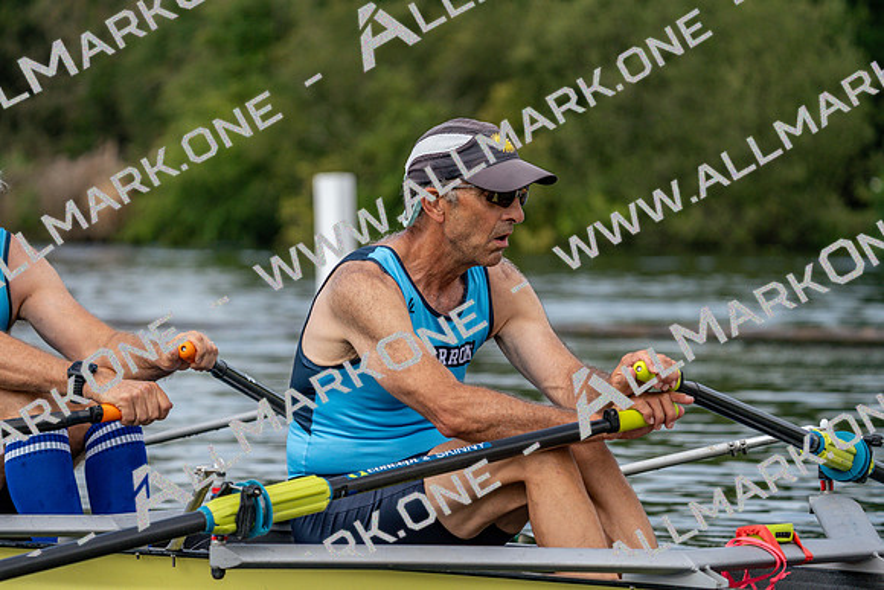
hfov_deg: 10.3
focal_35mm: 200
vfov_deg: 6.9
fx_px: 4912
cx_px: 442
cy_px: 295
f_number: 5.6
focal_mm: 200
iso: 400
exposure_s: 1/1600
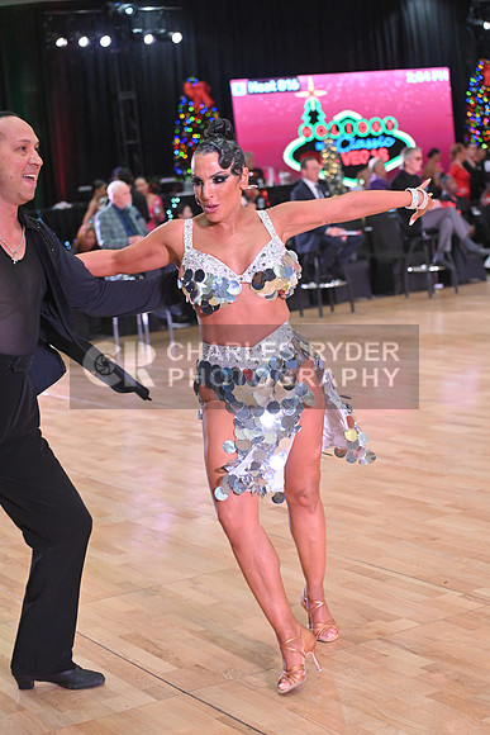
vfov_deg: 28.8
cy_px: 368
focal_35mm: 70
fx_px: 1428
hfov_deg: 19.5
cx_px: 245
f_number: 4.5
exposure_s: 1/400
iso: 4000
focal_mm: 70
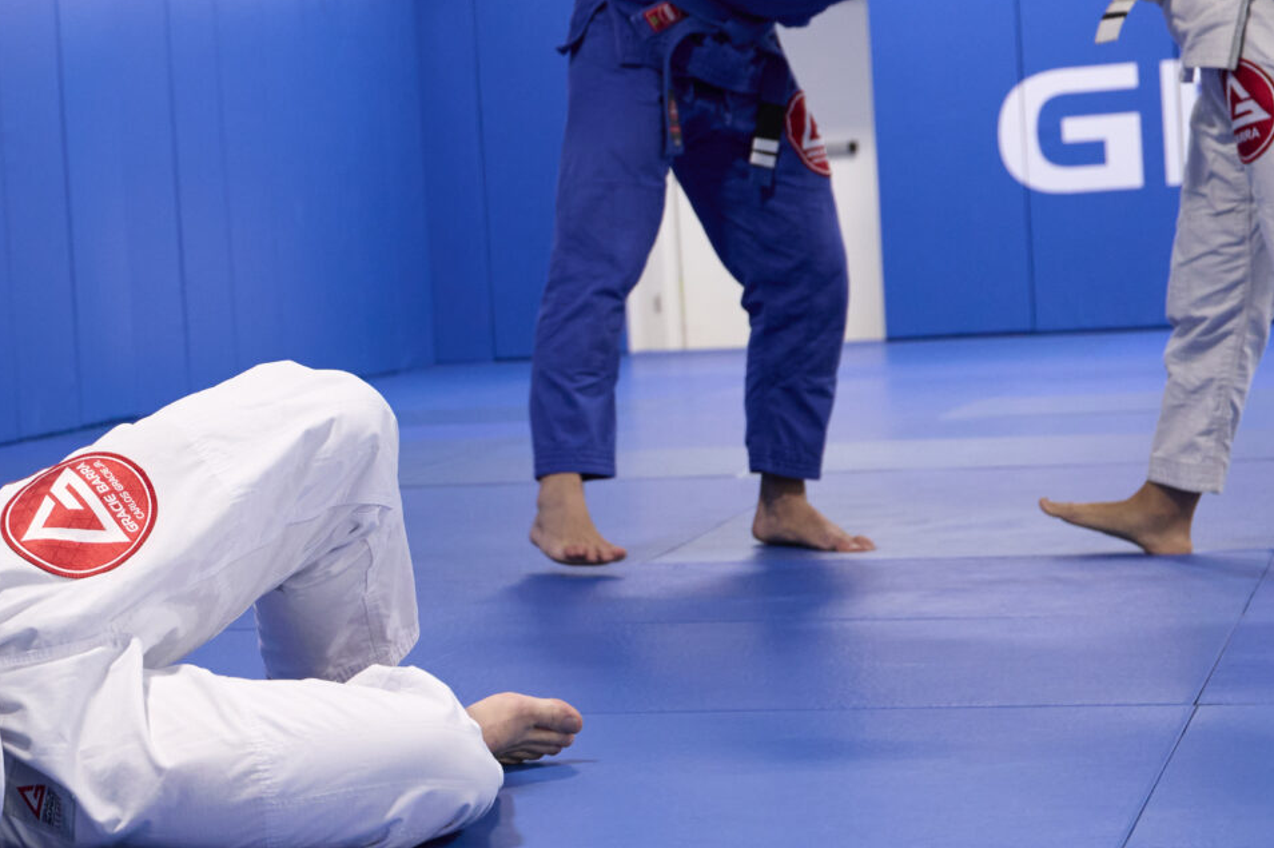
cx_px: -411
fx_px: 3608
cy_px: 427
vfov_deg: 13.4
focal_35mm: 102
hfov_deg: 18.5
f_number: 3.5
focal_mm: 38
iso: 1600
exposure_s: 1/200
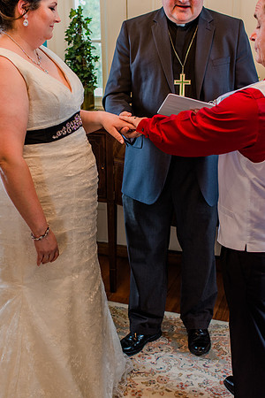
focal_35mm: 52
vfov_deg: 37.9
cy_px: 199
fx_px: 580
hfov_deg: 25.8
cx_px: 132
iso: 640
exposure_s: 1/100
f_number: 2.5
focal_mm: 35
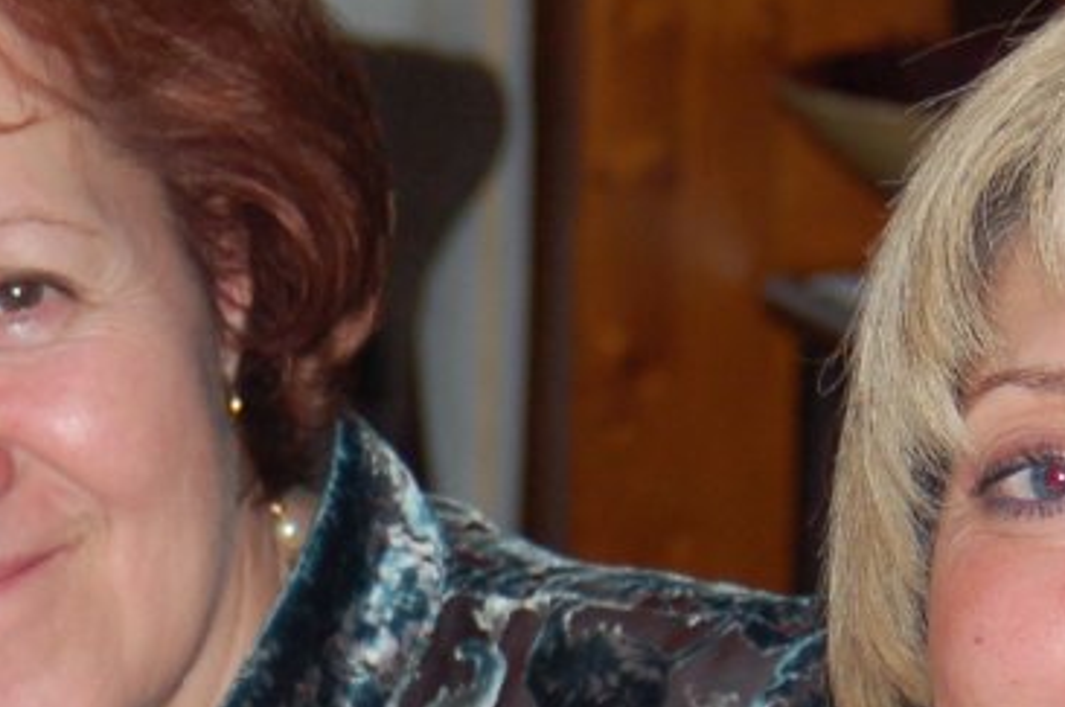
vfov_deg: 4.6
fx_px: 8745
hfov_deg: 6.9
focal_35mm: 296
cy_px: 882
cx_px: 67
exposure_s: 1/60
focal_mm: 48
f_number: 4.2
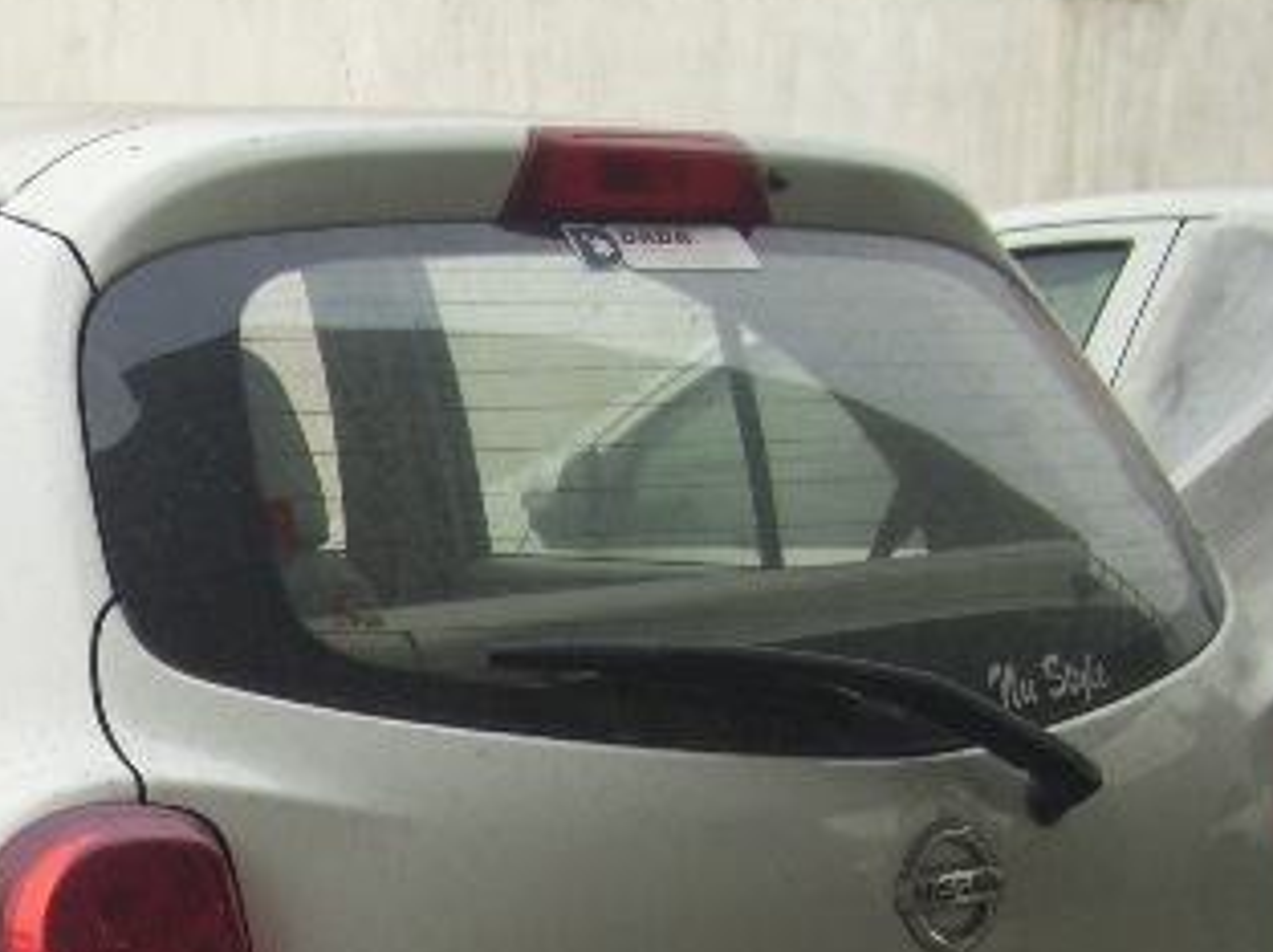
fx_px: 3196
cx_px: -45
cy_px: 1094
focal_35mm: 87
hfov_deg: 21.6
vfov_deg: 16.3
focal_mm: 5.7
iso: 80
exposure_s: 1/320
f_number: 2.9
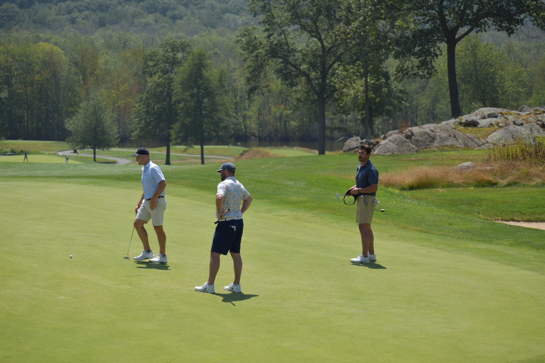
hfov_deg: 15.1
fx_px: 2059
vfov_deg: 10.1
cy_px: 181
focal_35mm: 136
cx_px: 273
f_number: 5.6
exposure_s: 1/1600
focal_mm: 90
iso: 200
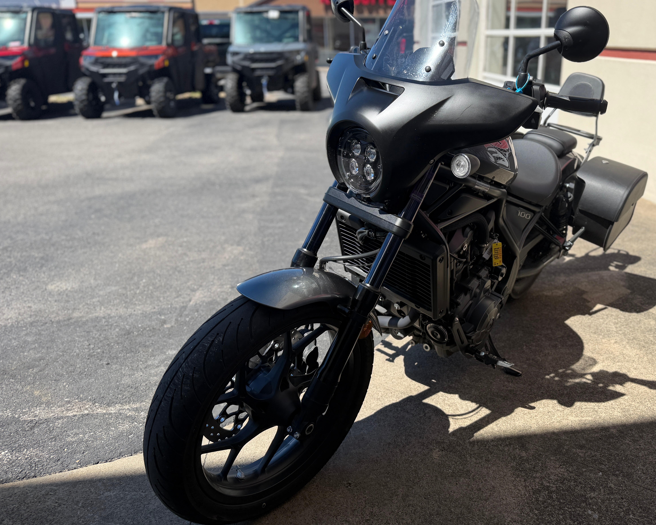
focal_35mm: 29
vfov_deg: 49.9
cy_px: 241
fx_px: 563
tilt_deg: -18.3
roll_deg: +0.2
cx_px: 391
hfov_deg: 60.0
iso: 80
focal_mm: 6.76
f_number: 1.78
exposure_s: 1/2703
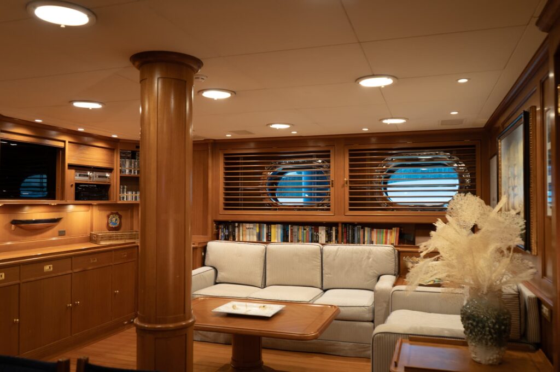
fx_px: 435
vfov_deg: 46.3
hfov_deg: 65.5
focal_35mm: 28
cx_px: 280
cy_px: 186
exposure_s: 1/25
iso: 800
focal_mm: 28
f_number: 3.5
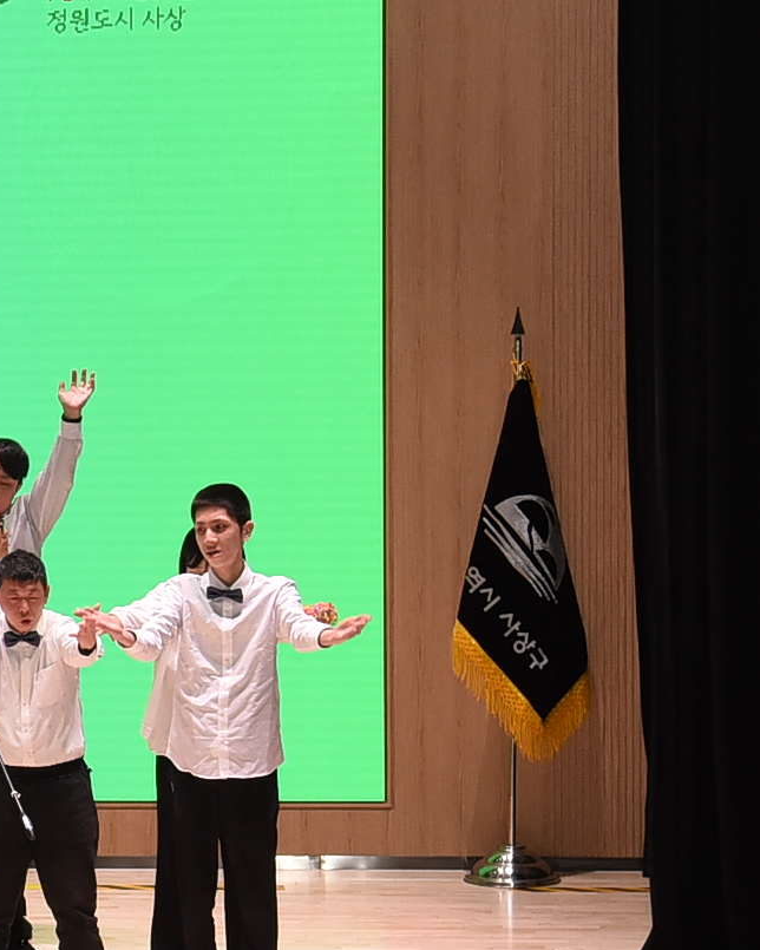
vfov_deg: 8.2
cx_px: -696
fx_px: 6635
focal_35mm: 236
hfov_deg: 6.4
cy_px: 524
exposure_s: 1/200
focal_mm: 55
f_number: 7.1
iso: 1000
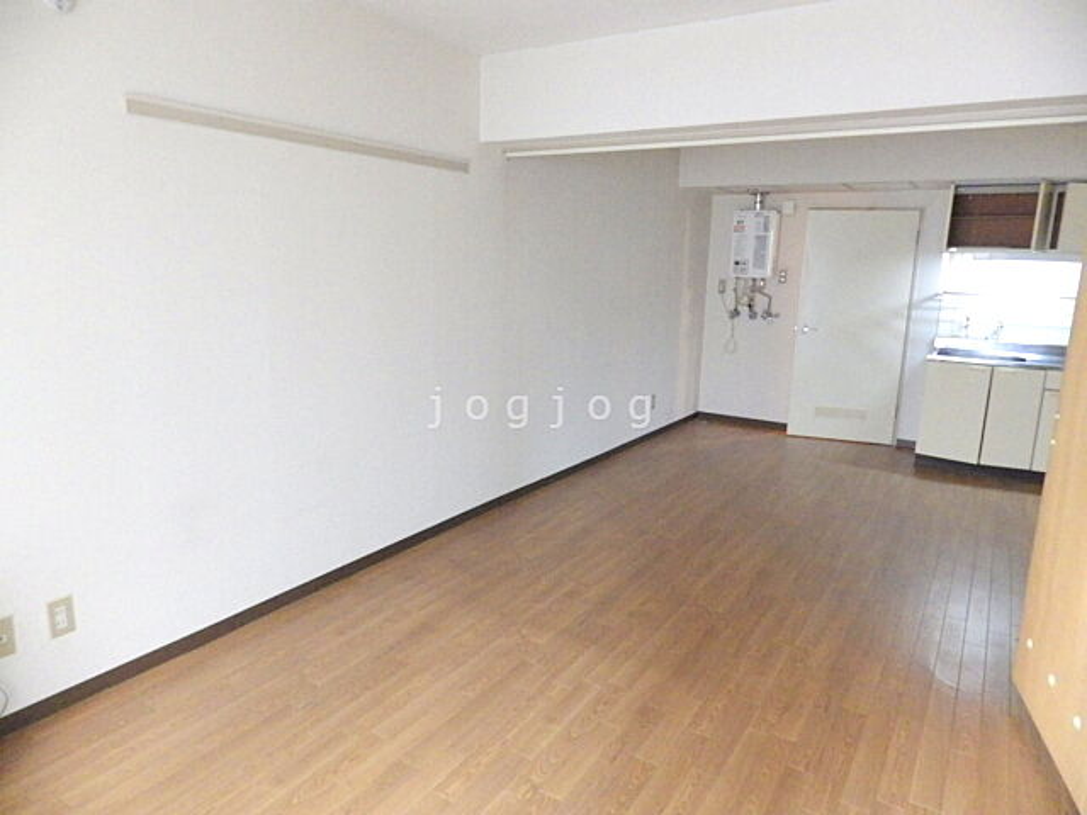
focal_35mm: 22
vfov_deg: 61.1
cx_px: 544
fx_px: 691
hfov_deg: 76.4
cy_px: 408
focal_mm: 4
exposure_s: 1/45
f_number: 3.1
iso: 800
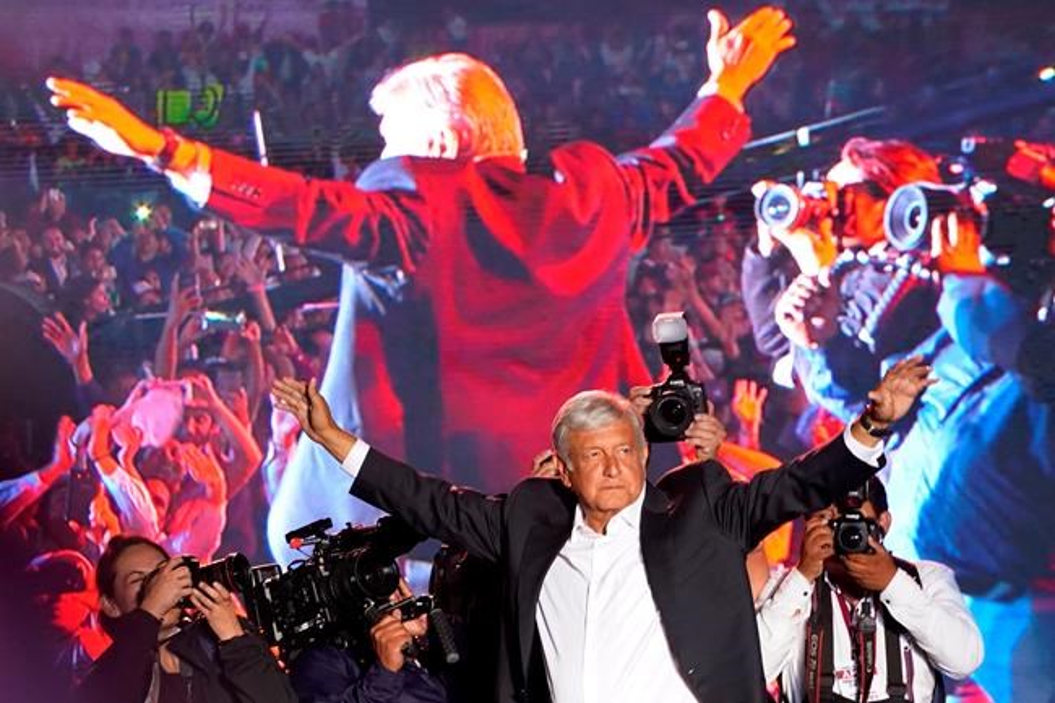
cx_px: 528
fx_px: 3691
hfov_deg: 16.3
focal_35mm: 126
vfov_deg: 10.9
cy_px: 352
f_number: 8
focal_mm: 126
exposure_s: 1/250
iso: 4000
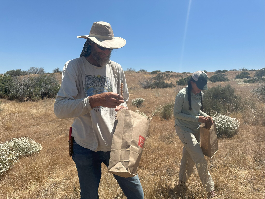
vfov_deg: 56.8
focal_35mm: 24
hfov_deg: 71.6
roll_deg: +1.1
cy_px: 100
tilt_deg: -2.8
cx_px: 132
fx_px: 184
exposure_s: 1/5263
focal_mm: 6.86
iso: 80
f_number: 1.78
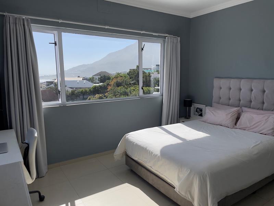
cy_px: 103
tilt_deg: -8.8
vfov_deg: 53.1
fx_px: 206
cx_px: 137
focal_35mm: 26
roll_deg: +0.7
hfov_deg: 67.3
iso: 32
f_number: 1.6
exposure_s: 1/3509
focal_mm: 4.2
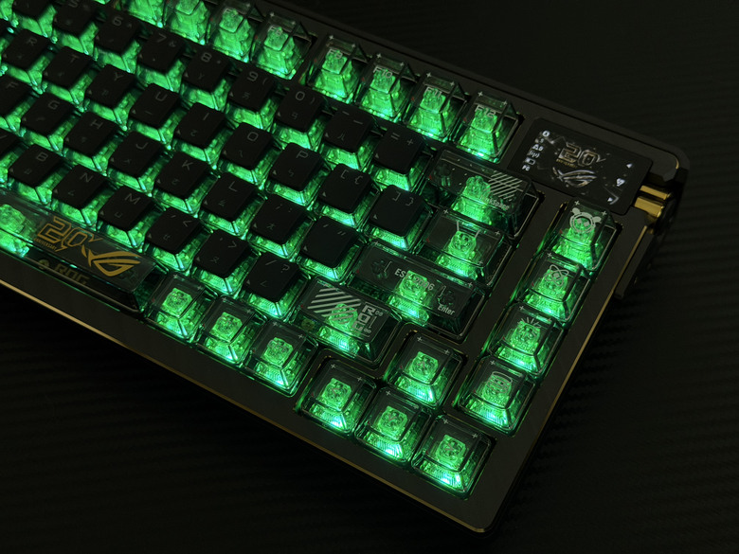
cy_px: 277
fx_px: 1025
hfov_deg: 39.7
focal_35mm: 48
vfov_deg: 30.3
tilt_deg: -54.2
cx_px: 370
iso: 250
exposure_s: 1/40
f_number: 1.78
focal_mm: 6.76
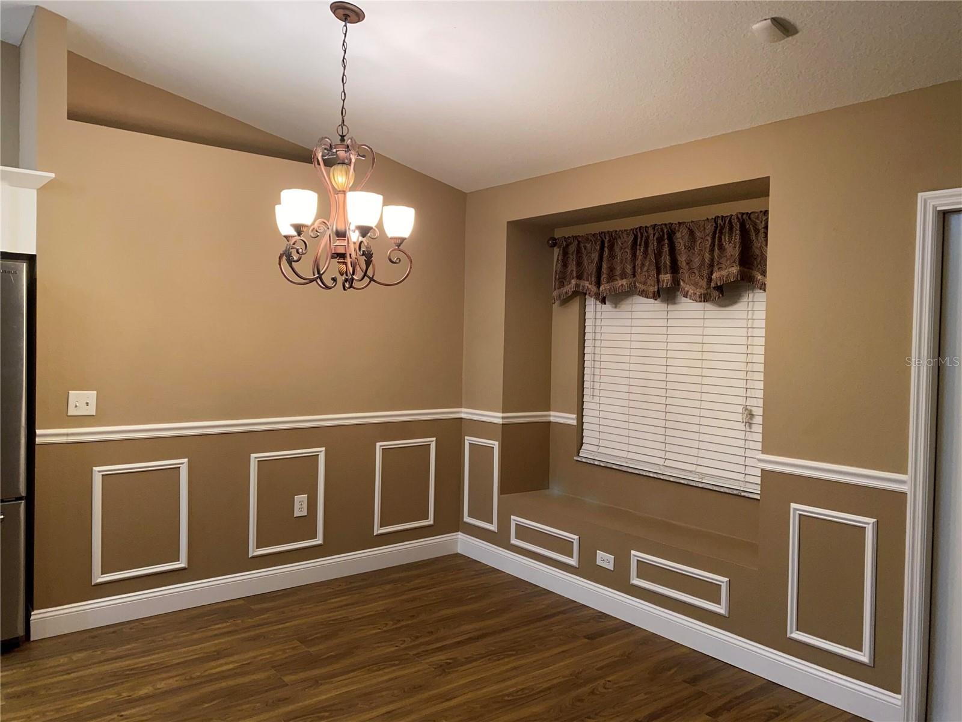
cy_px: 361
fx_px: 723
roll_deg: -2.0
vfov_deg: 53.1
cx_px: 481
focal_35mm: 26
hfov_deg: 67.3
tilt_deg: -0.8
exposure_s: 1/36
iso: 32
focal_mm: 4.25
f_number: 1.8
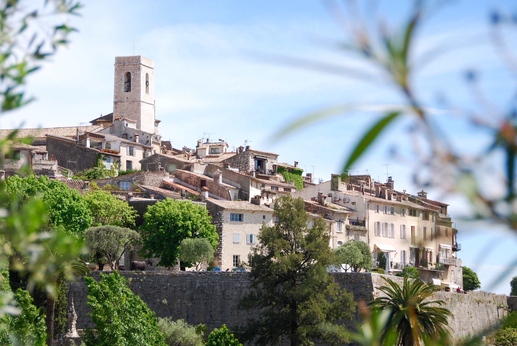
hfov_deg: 18.1
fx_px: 1625
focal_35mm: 113
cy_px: 192
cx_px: 219
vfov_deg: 12.2
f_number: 5.6
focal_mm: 62
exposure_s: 1/500
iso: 180
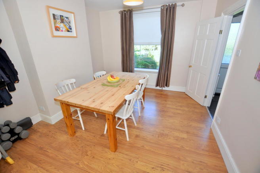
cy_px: 86
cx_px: 130
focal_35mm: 15
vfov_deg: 77.2
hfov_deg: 100.4
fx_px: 108
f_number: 4
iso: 200
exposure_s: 1/60
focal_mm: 10
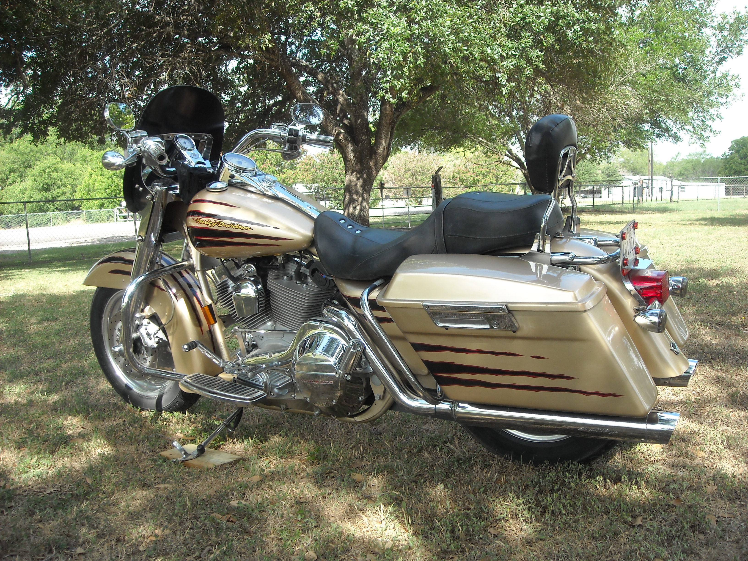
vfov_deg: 40.7
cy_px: 280
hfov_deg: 52.6
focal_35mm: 35
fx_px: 756
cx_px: 374
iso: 64
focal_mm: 5.7
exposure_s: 1/218
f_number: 2.8
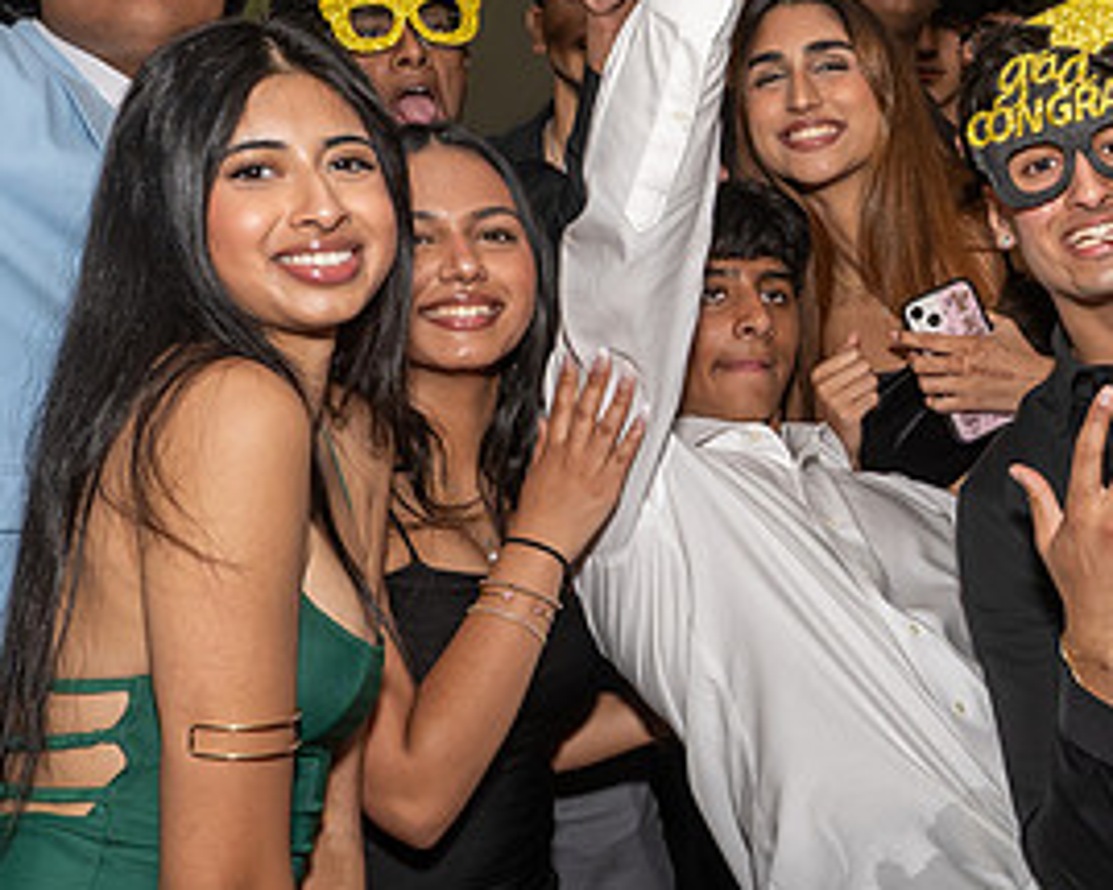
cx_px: 1088
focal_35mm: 59
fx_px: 1943
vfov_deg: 25.8
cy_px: 414
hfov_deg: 30.0
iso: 640
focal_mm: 17
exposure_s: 1/250
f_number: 7.1
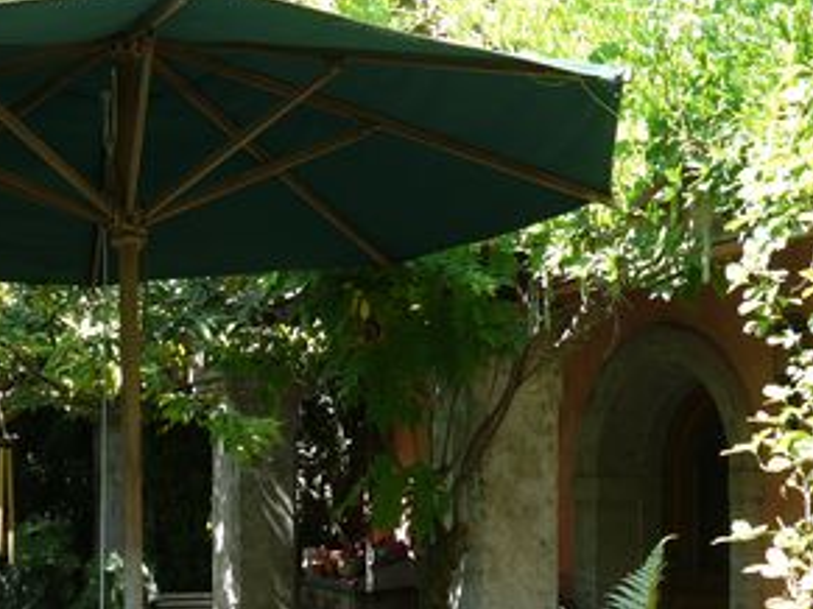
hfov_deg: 29.0
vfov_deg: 21.8
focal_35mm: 66
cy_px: 522
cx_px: 224
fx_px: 1549
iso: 100
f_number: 4
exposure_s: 1/80
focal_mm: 15
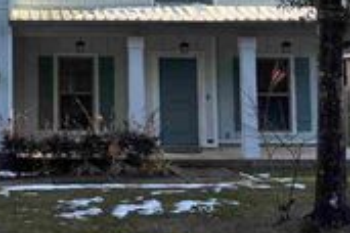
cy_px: -5
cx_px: 29
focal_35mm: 79
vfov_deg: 16.9
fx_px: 768
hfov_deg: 24.8
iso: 50
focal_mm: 5.96
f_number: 1.6
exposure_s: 1/1007
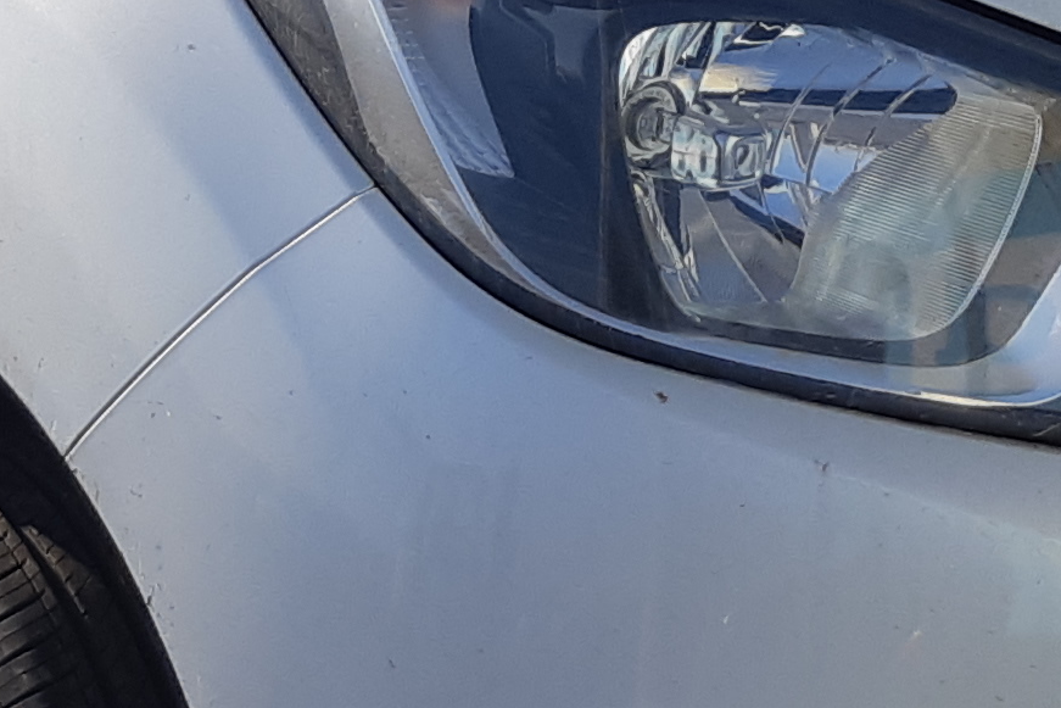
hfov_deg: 14.3
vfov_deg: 9.5
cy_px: 38
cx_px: 281
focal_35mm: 143
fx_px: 4215
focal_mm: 3.93
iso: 40
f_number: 1.7
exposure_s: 1/2016
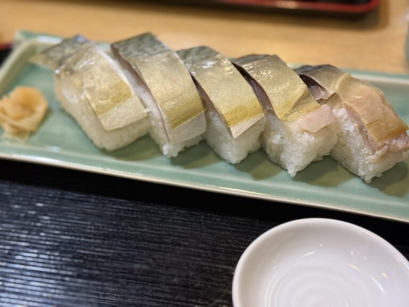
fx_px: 567
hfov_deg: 39.7
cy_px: 154
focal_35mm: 48
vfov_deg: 30.3
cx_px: 204
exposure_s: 1/40
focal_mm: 6.76
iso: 200
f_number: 1.78
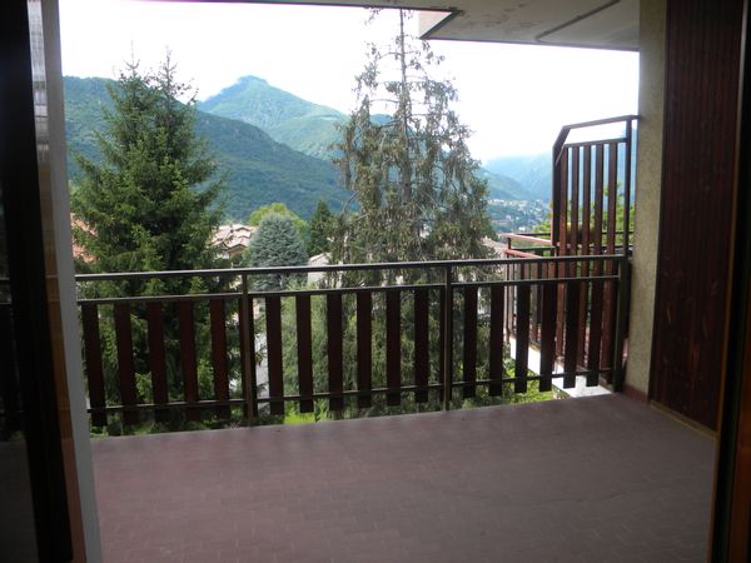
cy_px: 282
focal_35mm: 28
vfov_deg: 49.7
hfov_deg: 63.4
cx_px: 376
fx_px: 607
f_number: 3.5
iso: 80
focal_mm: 5
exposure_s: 1/280
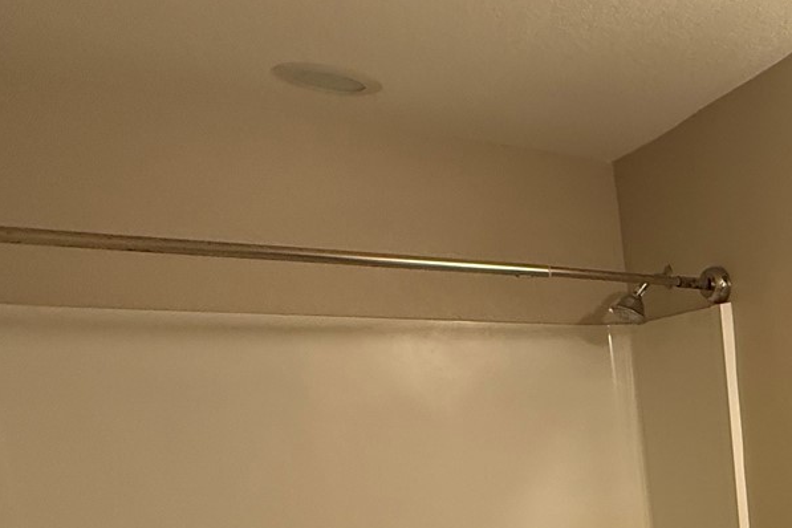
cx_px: 972
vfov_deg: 30.1
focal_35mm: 39
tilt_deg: -10.7
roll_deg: +1.5
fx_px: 858
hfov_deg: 36.7
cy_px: 601
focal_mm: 2.22
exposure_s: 1/120
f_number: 2.2
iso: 250
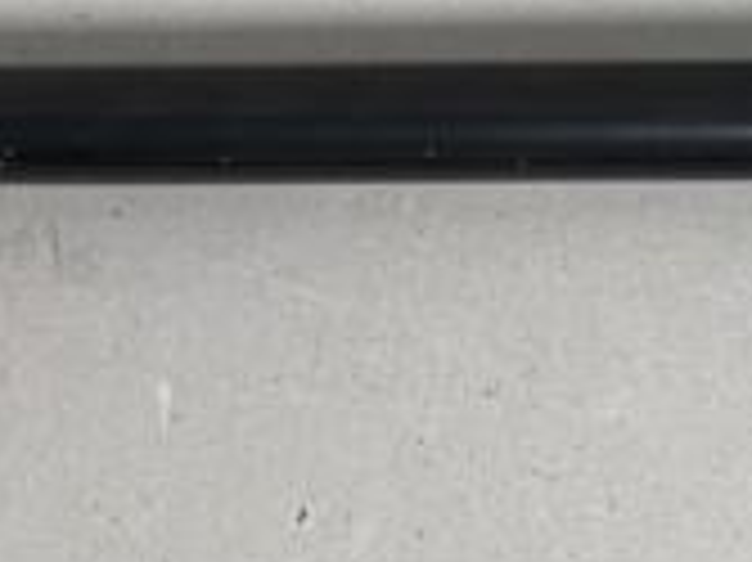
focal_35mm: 96
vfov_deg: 14.0
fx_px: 2084
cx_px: 1288
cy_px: -382
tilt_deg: -70.3
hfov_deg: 17.3
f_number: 1.6
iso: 80
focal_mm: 5.1
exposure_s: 1/100
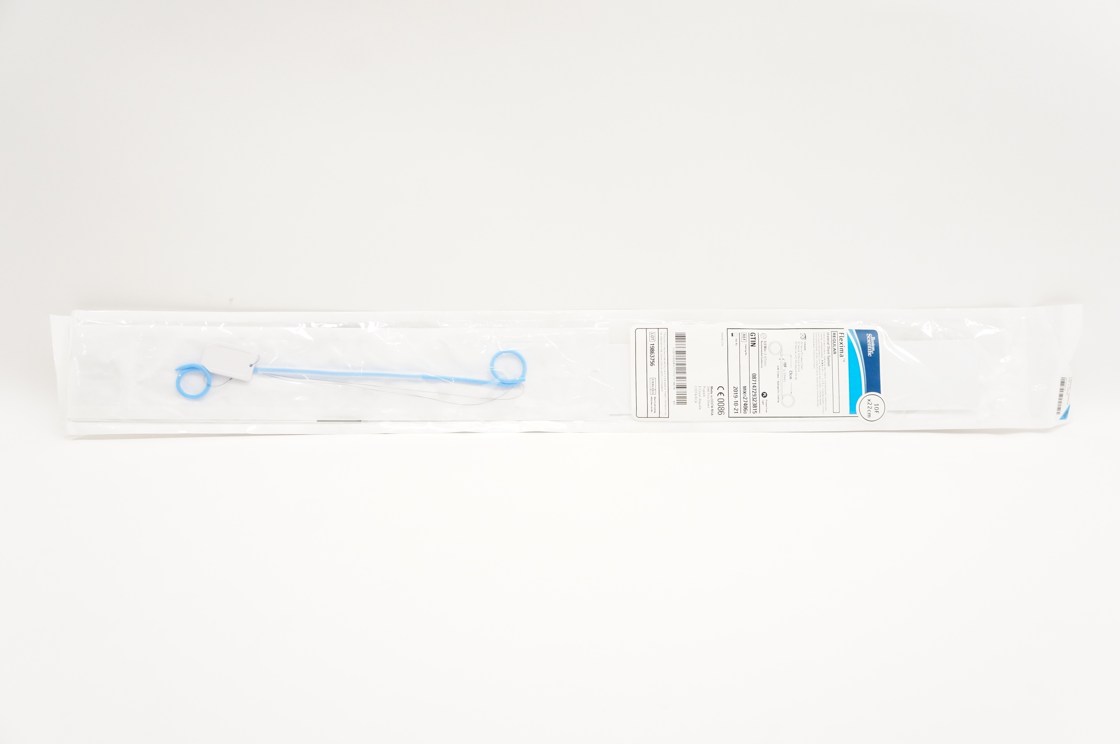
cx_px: 560
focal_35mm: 32
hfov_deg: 59.5
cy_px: 372
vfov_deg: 41.6
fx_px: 979
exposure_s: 1/320
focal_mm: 21
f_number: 5.6
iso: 1600
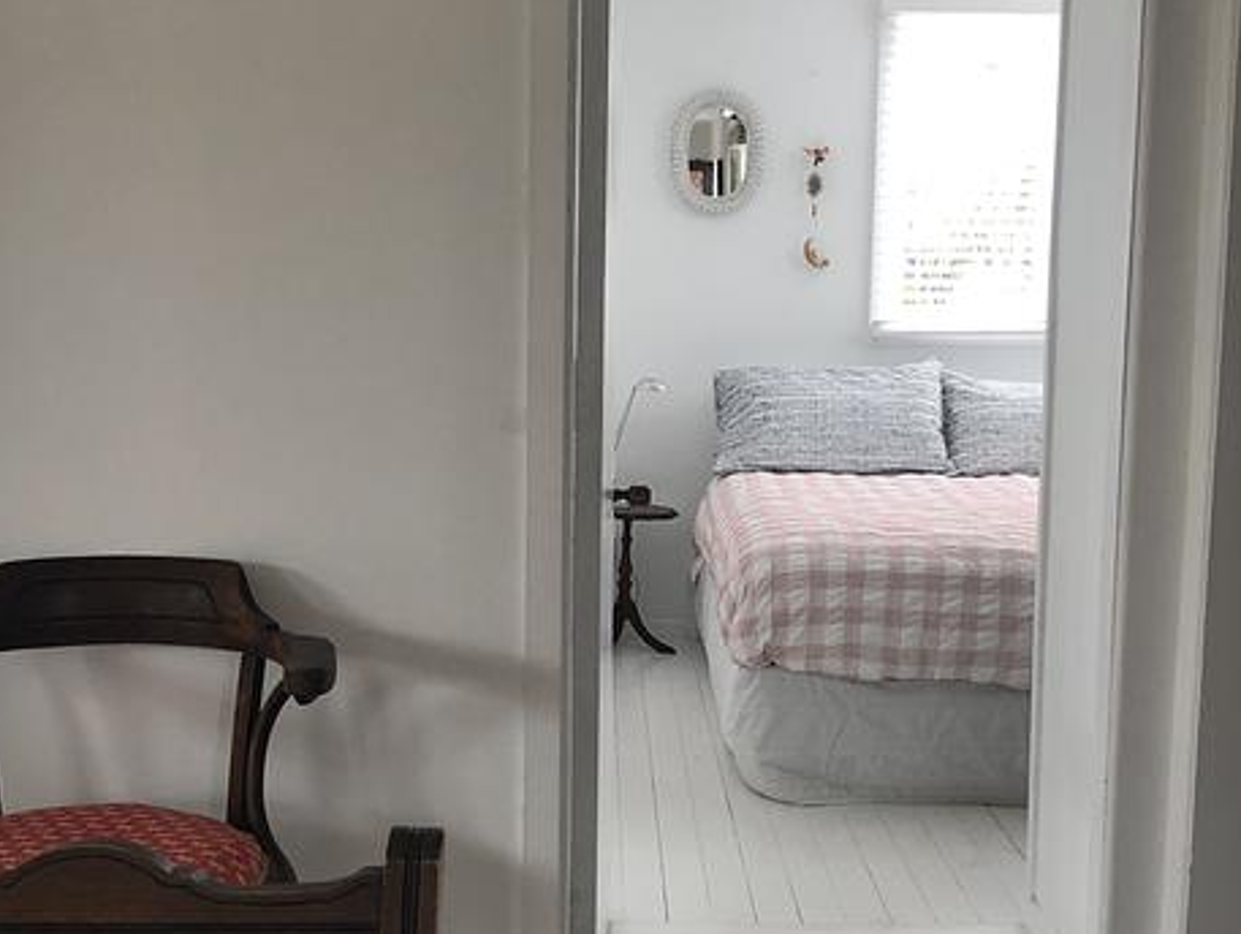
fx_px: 1364
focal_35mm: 38
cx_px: 559
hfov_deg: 48.8
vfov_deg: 37.8
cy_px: 498
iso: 32
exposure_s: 1/30
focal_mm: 3.99
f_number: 1.8
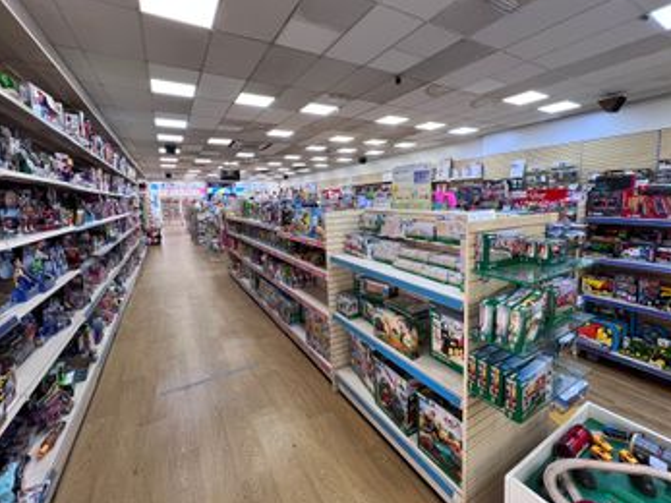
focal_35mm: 15
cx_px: 367
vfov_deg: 81.5
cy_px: 226
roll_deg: +1.0
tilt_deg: -3.8
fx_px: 291
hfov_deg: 97.9
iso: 125
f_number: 1.8
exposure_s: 1/100
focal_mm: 1.57
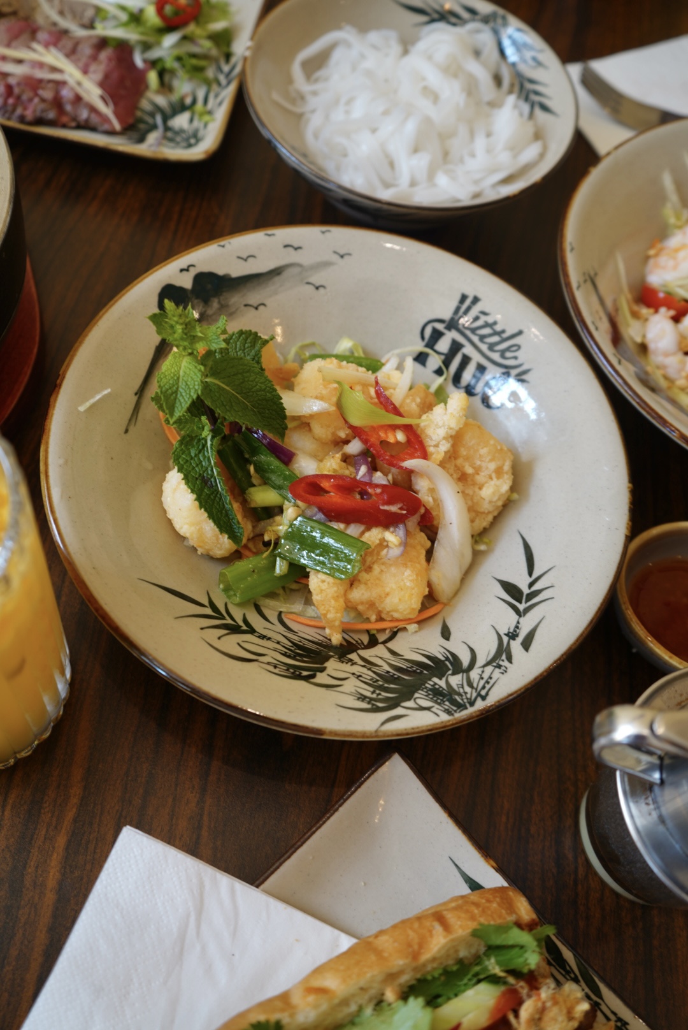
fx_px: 916
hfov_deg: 41.2
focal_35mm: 32
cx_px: 344
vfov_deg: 58.7
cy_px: 515
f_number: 4.5
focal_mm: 32
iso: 80
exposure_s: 1/10
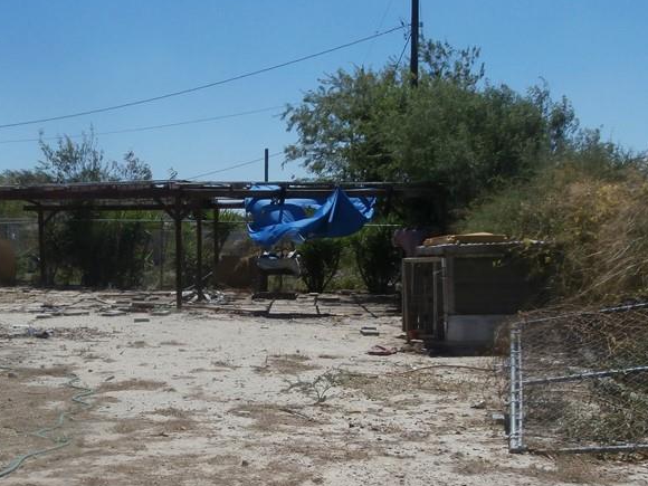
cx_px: 225
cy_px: 330
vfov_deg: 27.3
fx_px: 992
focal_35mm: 53
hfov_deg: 35.9
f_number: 3.5
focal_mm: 5.36
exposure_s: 1/2000
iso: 100
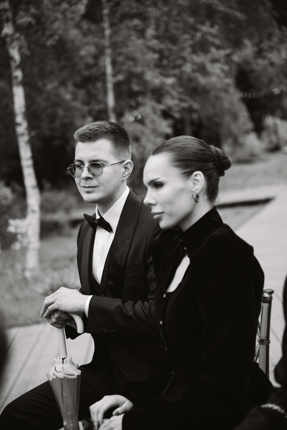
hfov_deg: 19.5
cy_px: 215
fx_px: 837
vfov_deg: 28.8
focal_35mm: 70
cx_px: 144
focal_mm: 70
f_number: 2.8
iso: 80
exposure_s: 1/400
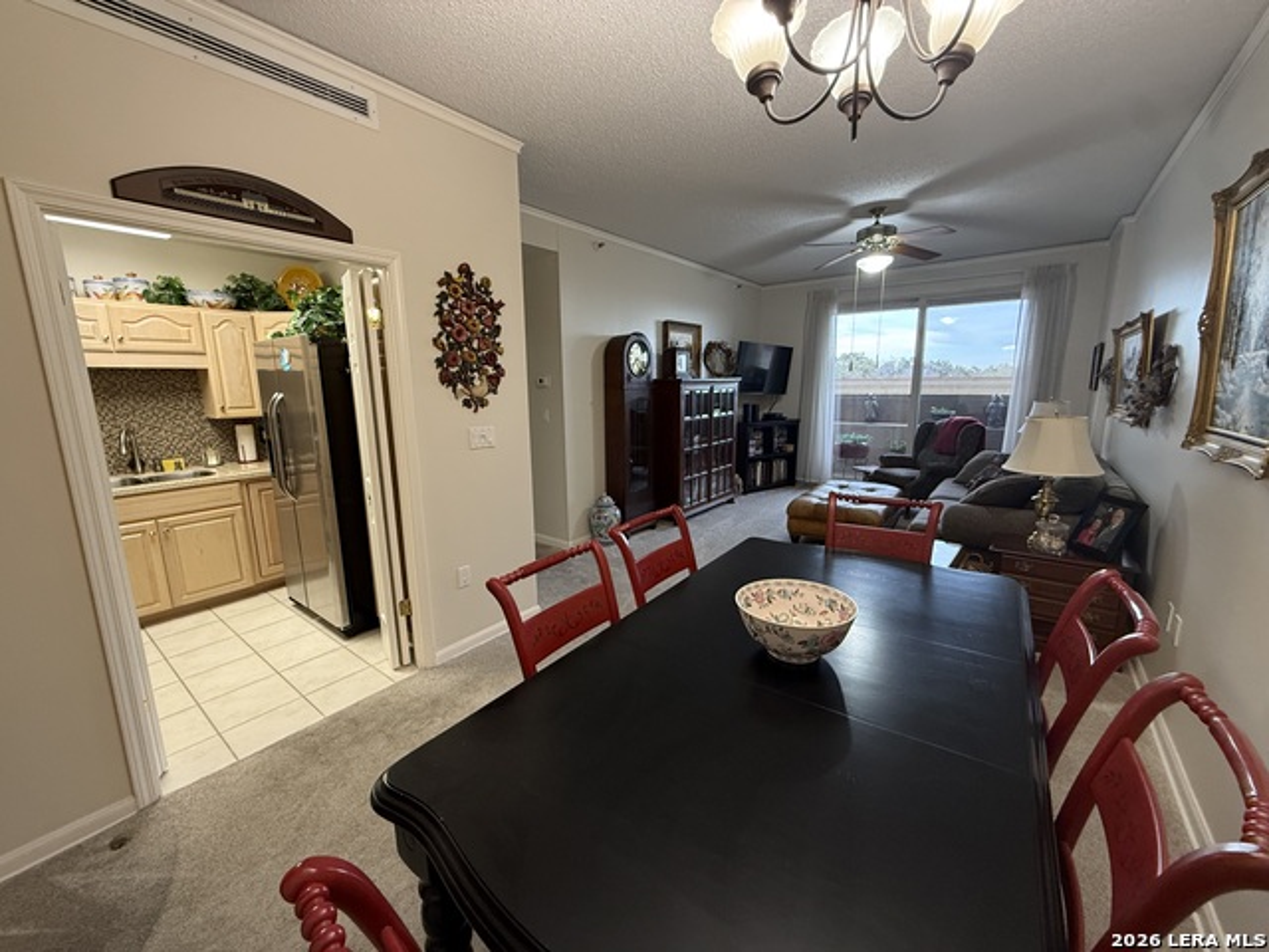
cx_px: 634
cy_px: 476
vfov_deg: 85.7
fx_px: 513
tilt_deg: -10.4
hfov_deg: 102.1
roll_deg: +0.7
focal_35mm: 14
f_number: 2.2
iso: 320
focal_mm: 2.22
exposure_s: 1/60
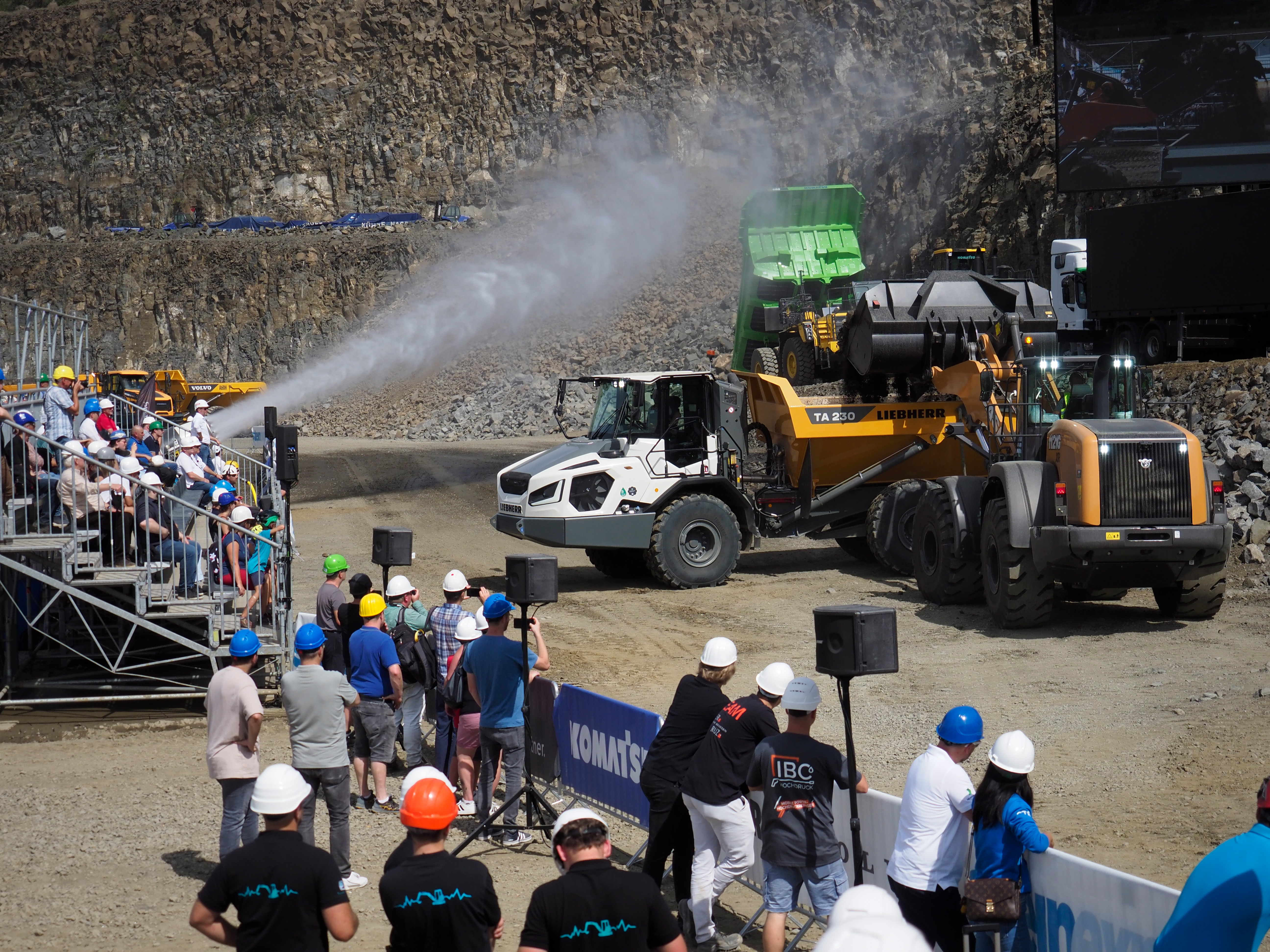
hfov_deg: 30.3
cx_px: 635
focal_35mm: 64
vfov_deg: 22.9
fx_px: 2348
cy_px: 476
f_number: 2.8
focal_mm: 32
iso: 200
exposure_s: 1/5000
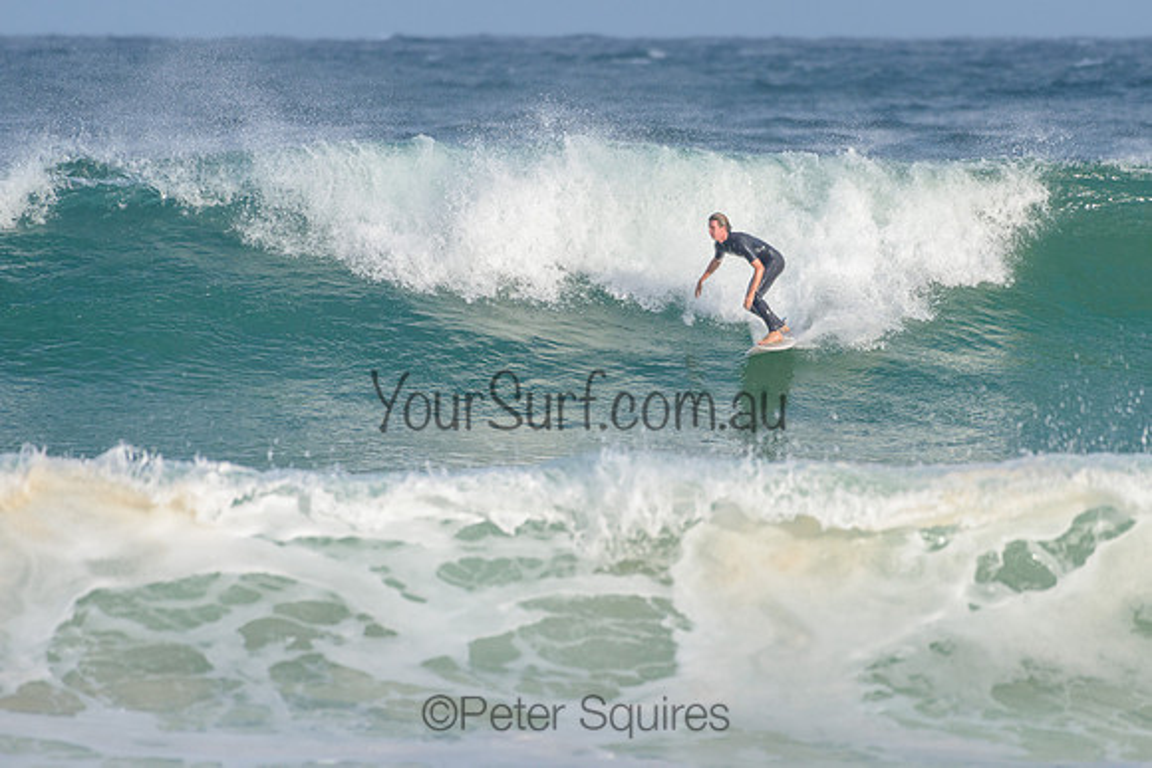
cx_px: 659
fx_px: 19606
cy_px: 301
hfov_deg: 3.4
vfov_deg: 2.2
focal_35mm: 613
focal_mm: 500
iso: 400
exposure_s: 1/2000
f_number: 5.6
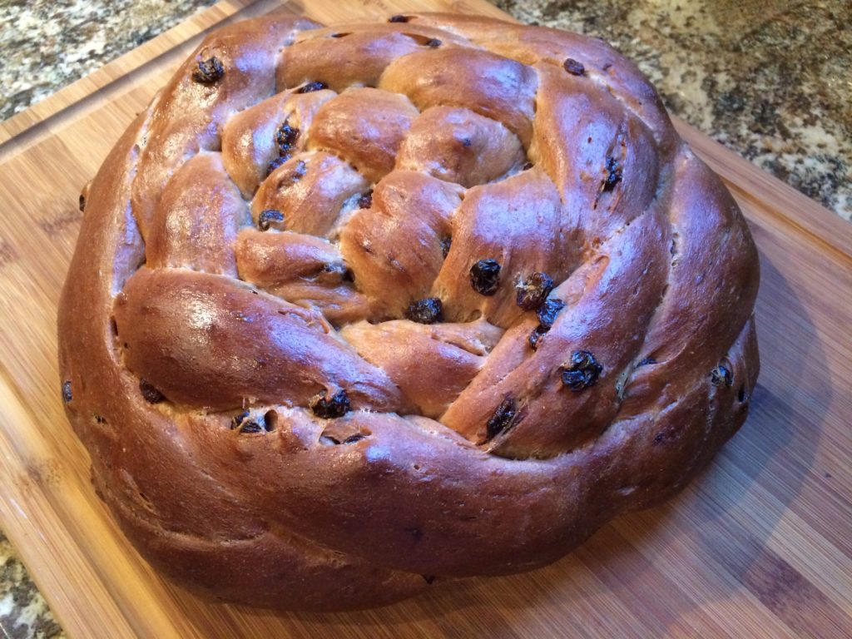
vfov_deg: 48.2
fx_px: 714
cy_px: 320
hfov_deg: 61.7
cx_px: 426
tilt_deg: -59.2
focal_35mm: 29
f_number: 2.2
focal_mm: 4.15
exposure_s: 1/17
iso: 250
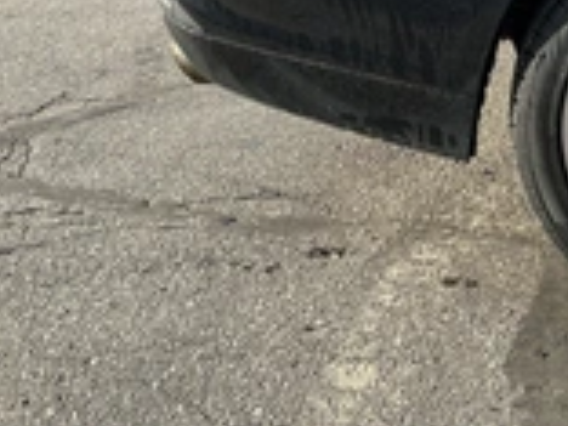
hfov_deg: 26.5
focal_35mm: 72
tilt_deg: -10.0
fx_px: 1181
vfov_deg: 19.3
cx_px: 455
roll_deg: -0.4
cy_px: -80
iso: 25
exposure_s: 1/380
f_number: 1.8
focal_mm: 3
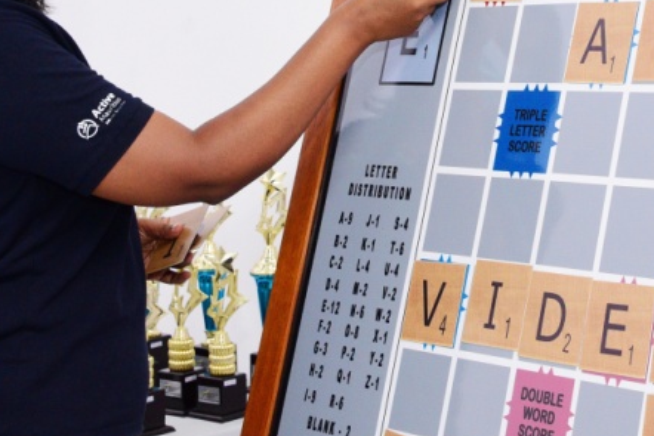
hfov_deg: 24.5
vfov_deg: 16.5
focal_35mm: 81
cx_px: 547
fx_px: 1472
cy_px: -7
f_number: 8
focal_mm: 35
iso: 2500
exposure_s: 1/200
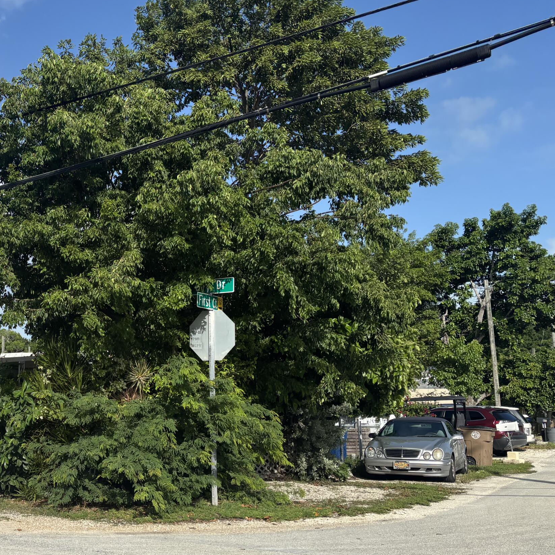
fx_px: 762
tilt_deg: +6.9
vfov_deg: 39.9
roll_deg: -1.4
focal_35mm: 42
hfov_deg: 37.3
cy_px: 317
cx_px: 52
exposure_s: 1/4255
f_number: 1.6
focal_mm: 5.96
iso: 50
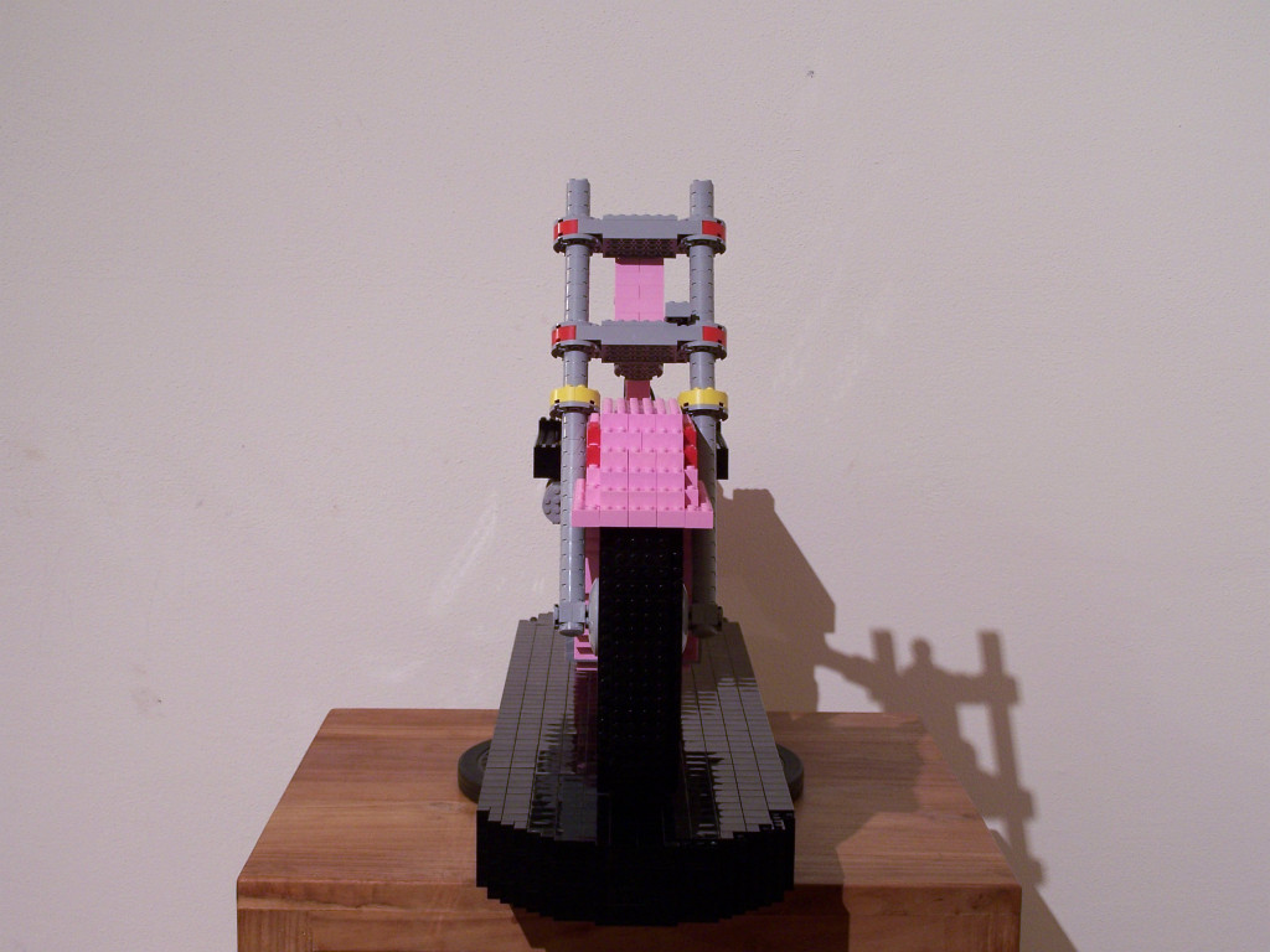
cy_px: 476
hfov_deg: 30.3
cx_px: 635
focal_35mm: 64
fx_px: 2348
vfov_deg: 22.9
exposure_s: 1/2
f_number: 3.2
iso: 80
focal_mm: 10.7
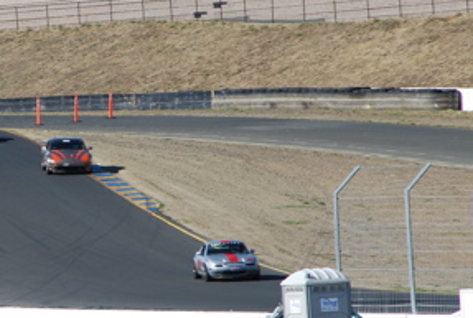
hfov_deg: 3.1
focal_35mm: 667
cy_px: 168
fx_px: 8787
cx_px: 26
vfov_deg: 2.1
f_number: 10
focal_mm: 200
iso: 160
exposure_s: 1/250
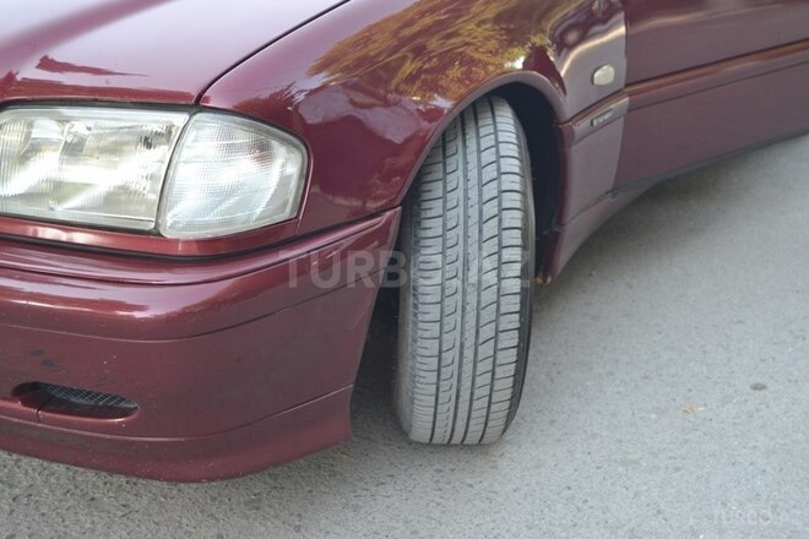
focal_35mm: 46
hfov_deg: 42.3
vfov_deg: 28.9
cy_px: 270
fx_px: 1045
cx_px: 404
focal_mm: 31
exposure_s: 1/100
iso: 400
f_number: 5
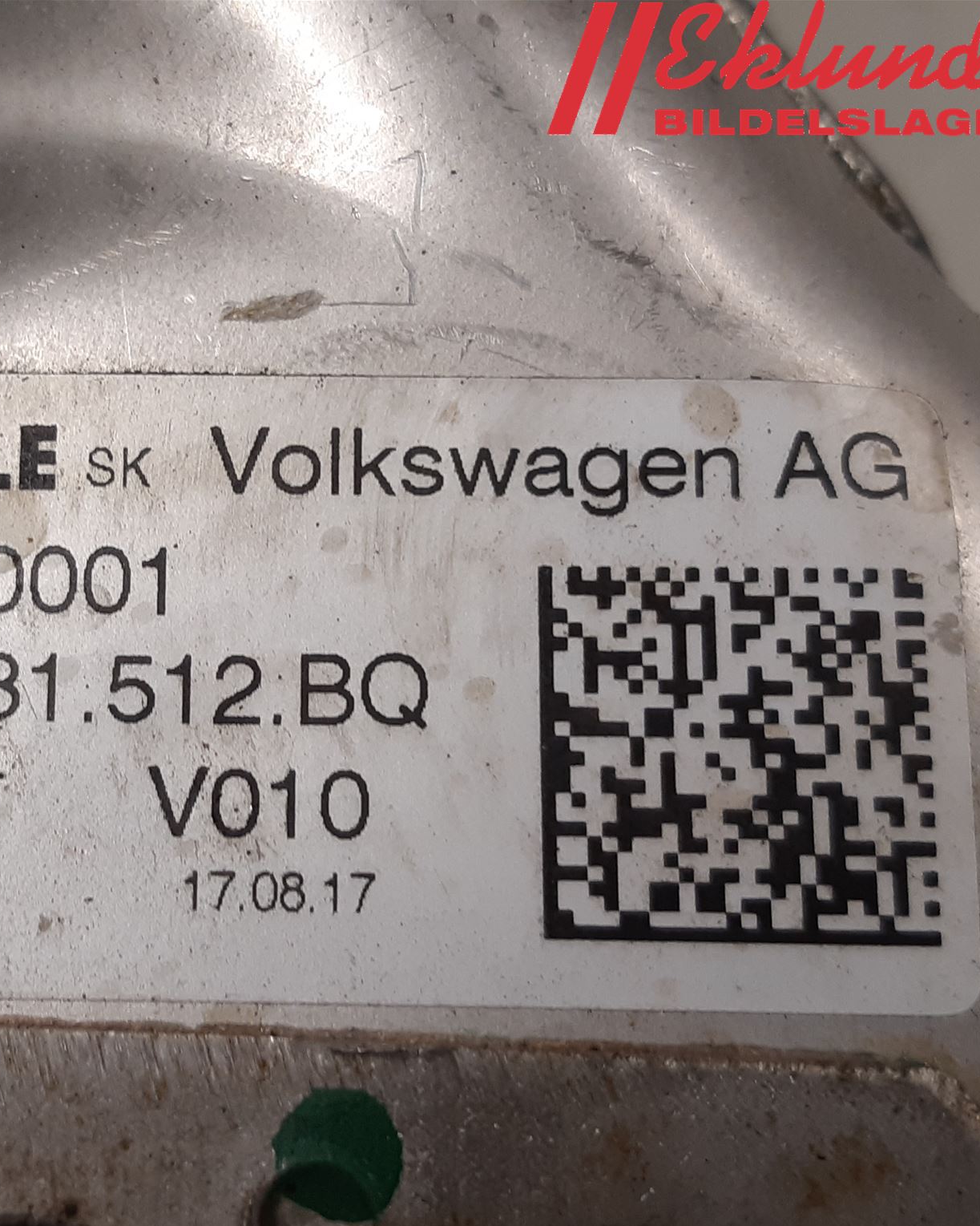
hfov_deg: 41.8
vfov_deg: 52.8
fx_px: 1233
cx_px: 219
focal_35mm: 34
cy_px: 615
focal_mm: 3.93
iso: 80
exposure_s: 1/50
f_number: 1.7
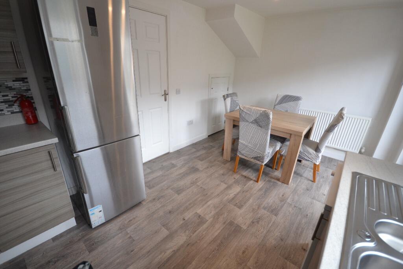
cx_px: 202
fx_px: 168
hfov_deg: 100.4
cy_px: 134
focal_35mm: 15
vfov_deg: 77.3
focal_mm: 10
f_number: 4.5
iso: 400
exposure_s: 1/80
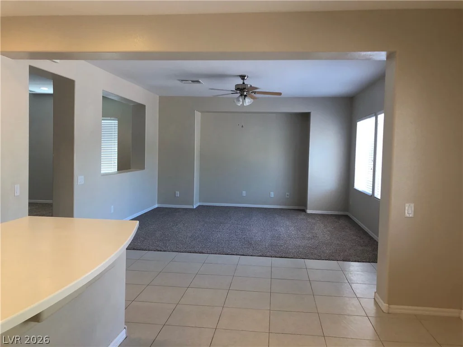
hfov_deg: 63.4
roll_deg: -1.4
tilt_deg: -2.9
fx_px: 375
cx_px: 232
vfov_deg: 49.7
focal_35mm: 28
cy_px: 174
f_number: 1.8
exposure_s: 1/30
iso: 25
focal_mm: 3.99
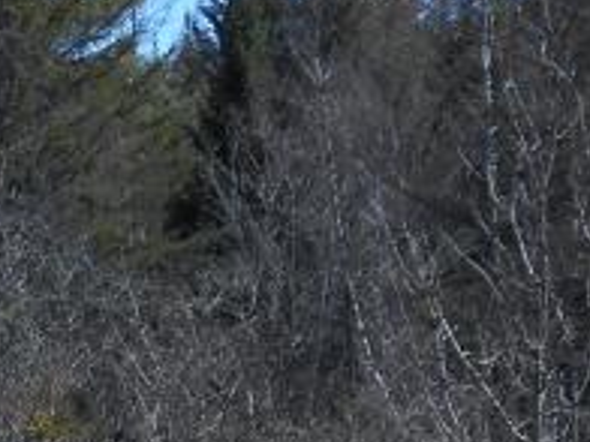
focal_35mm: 193
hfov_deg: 9.7
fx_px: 3290
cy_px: 944
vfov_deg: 7.3
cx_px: -530
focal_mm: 6.7
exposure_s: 1/640
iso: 80
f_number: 3.9
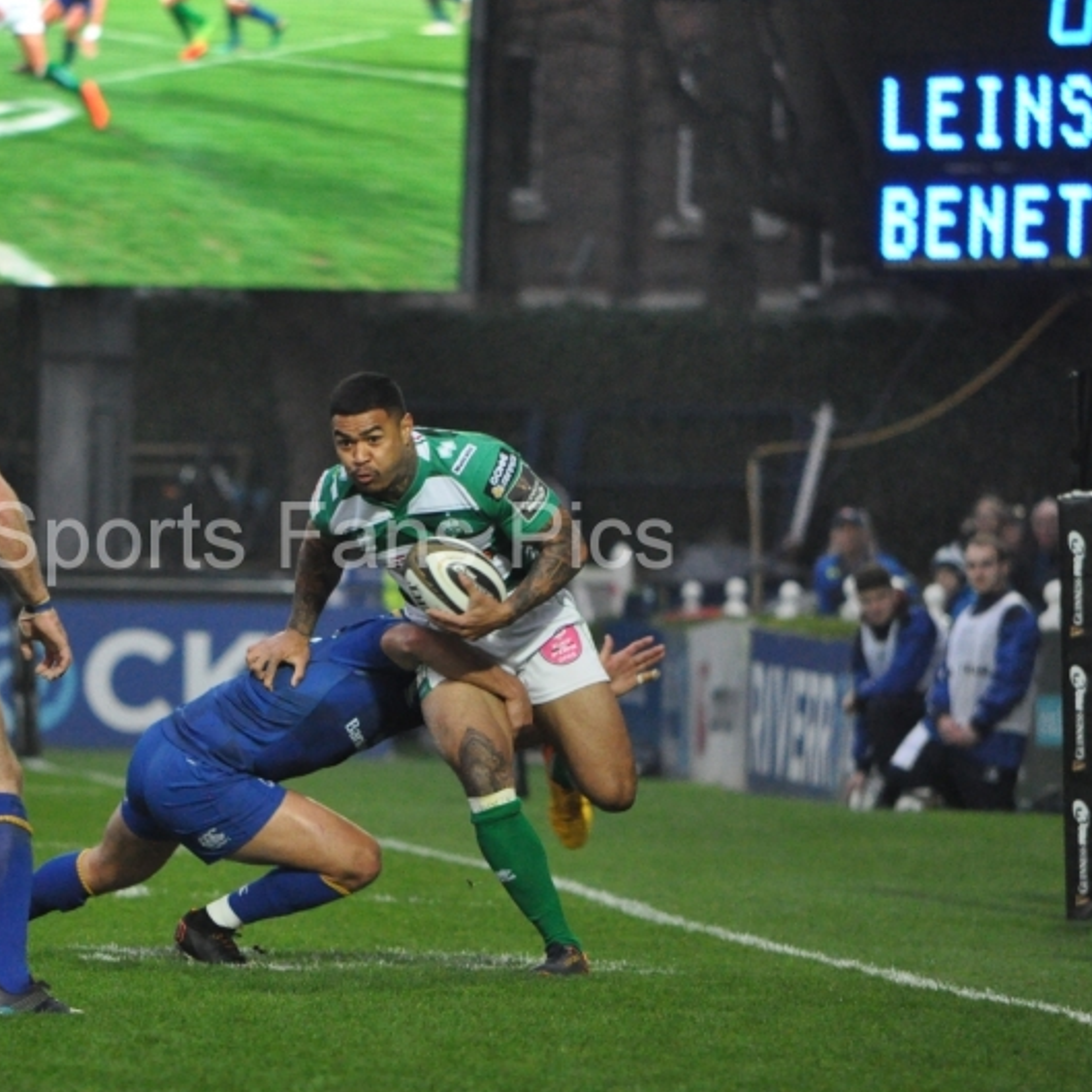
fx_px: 20629
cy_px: 546
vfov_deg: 3.0
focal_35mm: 578
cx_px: 326
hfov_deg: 3.0
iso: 3200
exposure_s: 1/500
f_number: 5.6
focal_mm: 300
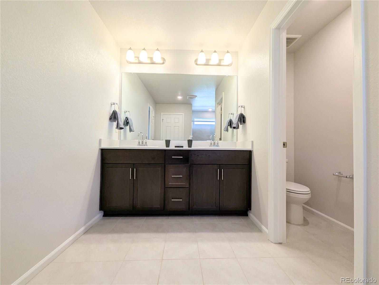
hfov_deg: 106.1
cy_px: 142
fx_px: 143
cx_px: 190
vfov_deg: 90.1
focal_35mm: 13
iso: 52
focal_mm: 1.95
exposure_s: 1/120
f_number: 2.2
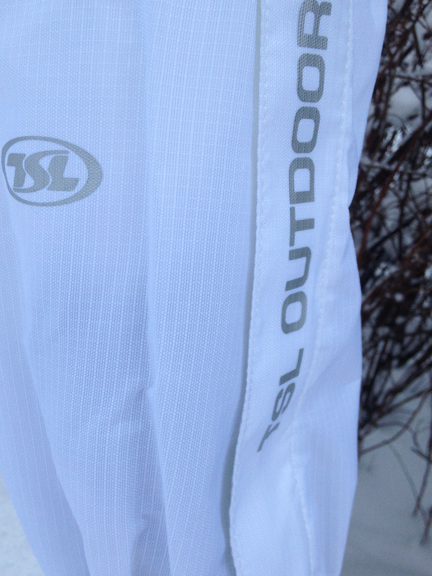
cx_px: 192
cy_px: 307
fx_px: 715
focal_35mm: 43
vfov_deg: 43.8
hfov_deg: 33.6
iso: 64
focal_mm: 4.28
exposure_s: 1/120
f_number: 2.4
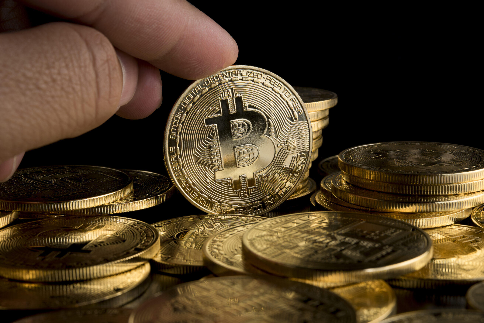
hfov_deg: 33.4
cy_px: 162
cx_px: 242
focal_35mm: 60
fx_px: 807
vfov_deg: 22.6
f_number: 22
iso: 100
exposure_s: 1/200
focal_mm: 60
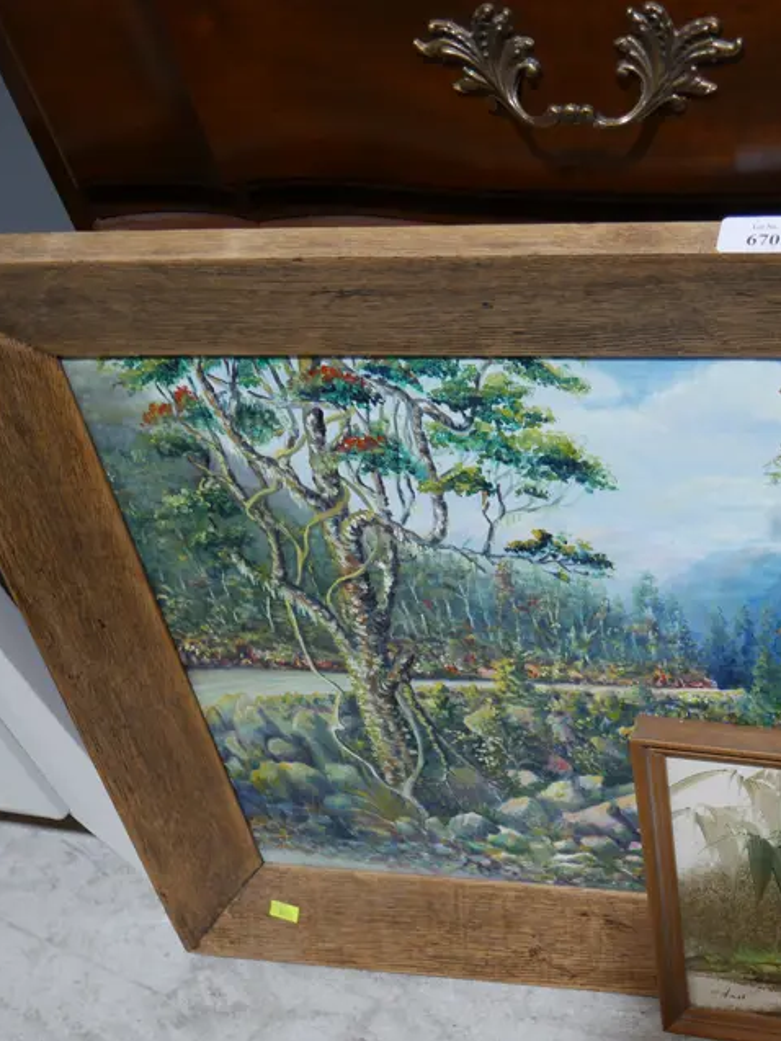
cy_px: 627
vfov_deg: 41.9
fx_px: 1353
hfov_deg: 30.8
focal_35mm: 45
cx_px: 698
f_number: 3.5
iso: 250
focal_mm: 14
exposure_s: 1/60
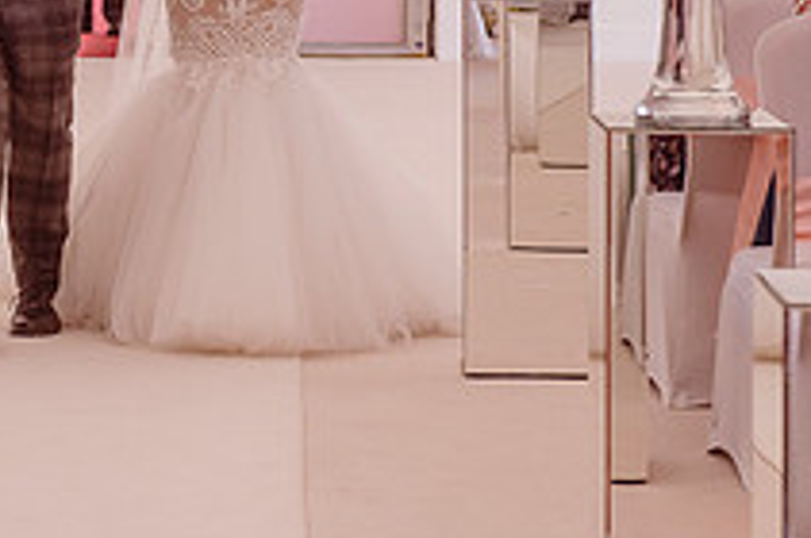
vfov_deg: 6.9
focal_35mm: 197
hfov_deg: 10.4
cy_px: -148
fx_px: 4431
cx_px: 96
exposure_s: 1/500
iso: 640
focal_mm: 70
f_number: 5.6
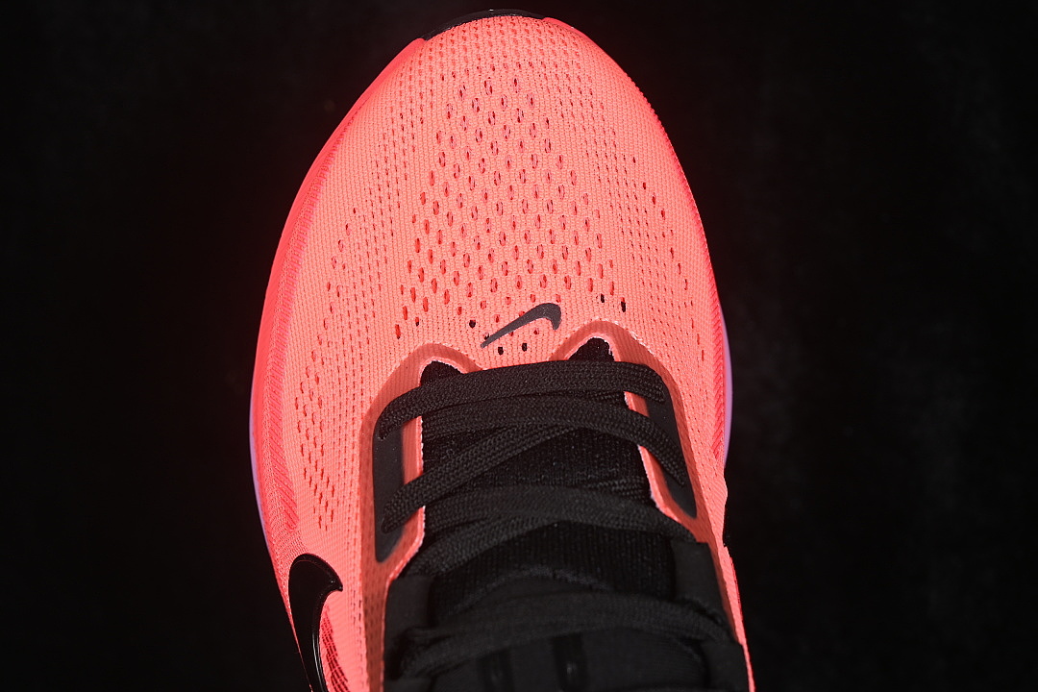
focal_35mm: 75
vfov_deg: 18.2
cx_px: 519
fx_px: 2162
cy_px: 346
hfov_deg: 27.0
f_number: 7.1
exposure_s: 1/60
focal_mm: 50
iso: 160
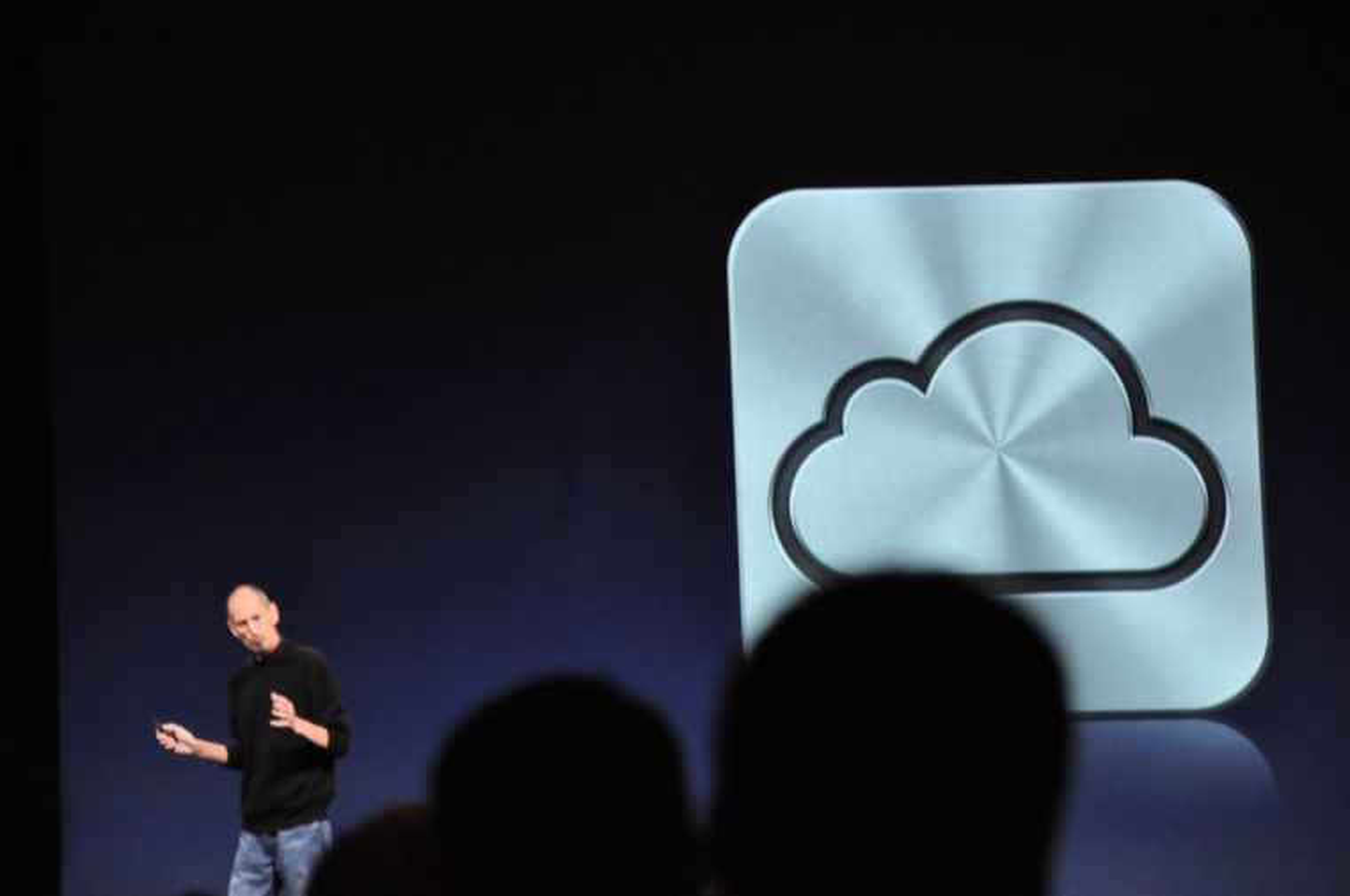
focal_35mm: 158
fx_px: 5900
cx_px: 675
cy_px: 448
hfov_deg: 13.1
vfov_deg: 8.7
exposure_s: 1/60
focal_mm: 105
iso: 1600
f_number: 5.6
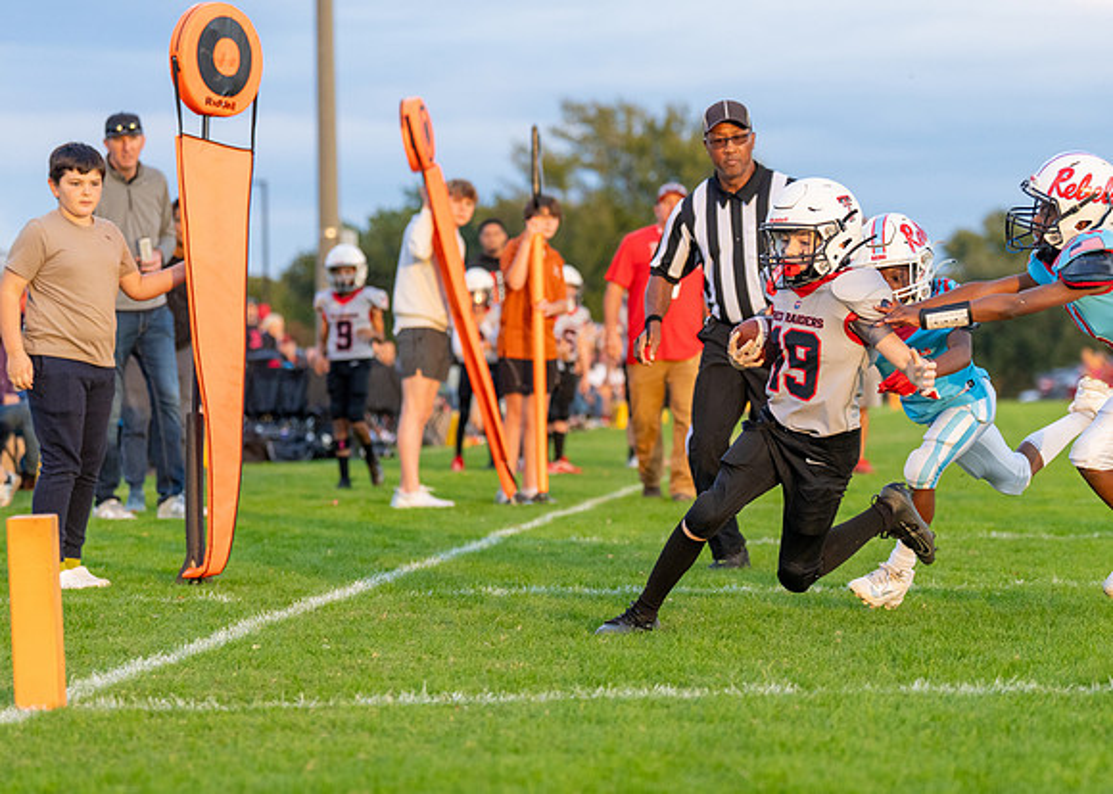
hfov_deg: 13.2
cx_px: 749
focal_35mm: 152
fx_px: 4810
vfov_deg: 9.4
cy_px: 428
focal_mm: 102
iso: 1000
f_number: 2.8
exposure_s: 1/1600
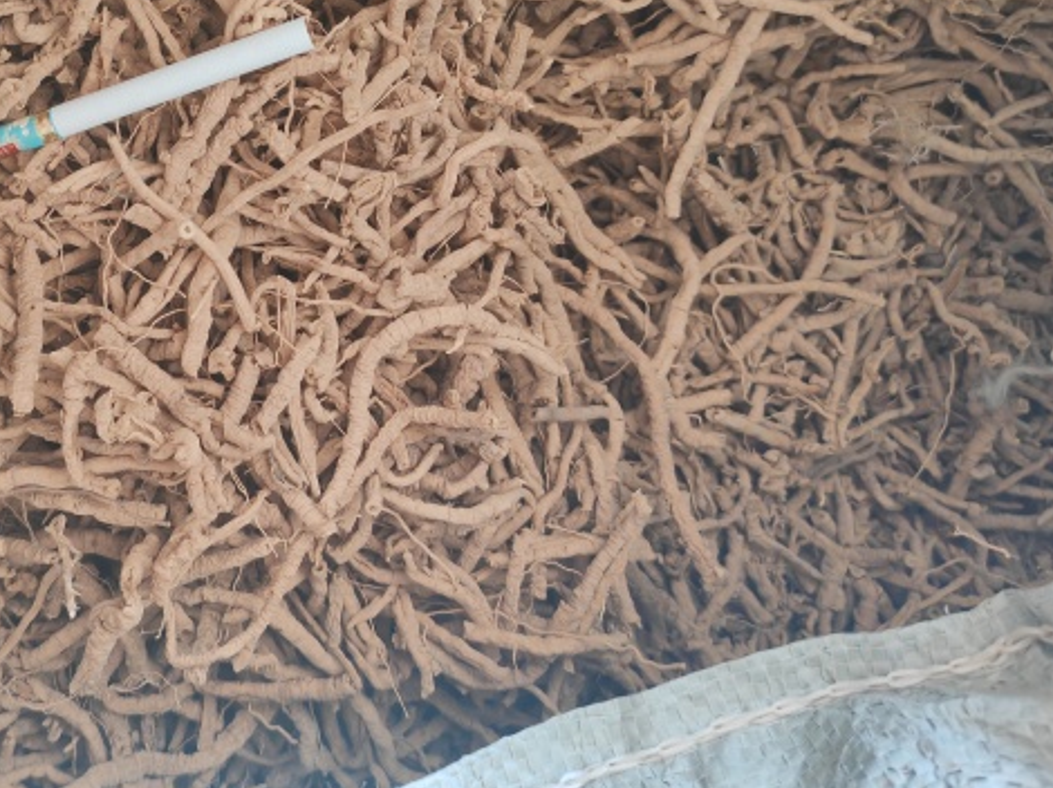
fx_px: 1399
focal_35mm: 46
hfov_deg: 39.8
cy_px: 179
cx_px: 229
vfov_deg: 30.8
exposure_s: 1/50
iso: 1600
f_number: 1.9
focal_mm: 6.12
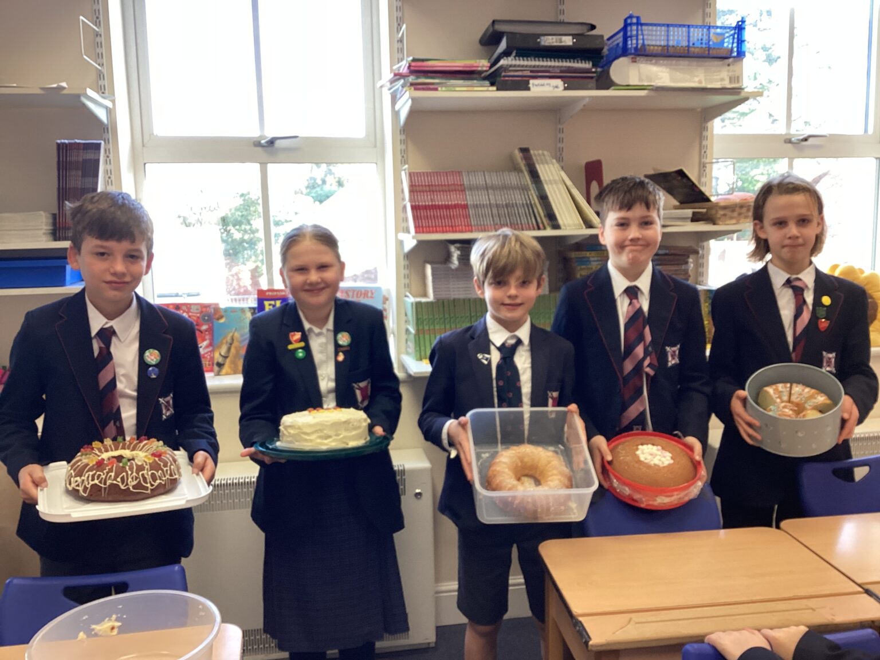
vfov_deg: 45.4
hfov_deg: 58.4
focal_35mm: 31
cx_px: 440
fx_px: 788
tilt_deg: -9.0
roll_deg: +1.0
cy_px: 330
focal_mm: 3.3
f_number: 2.4
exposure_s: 1/50
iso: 80
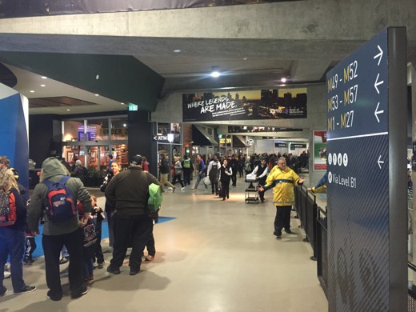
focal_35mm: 29
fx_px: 349
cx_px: 208
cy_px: 156
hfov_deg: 61.7
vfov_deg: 48.2
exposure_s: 1/20
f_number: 2.2
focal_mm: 4.15
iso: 250
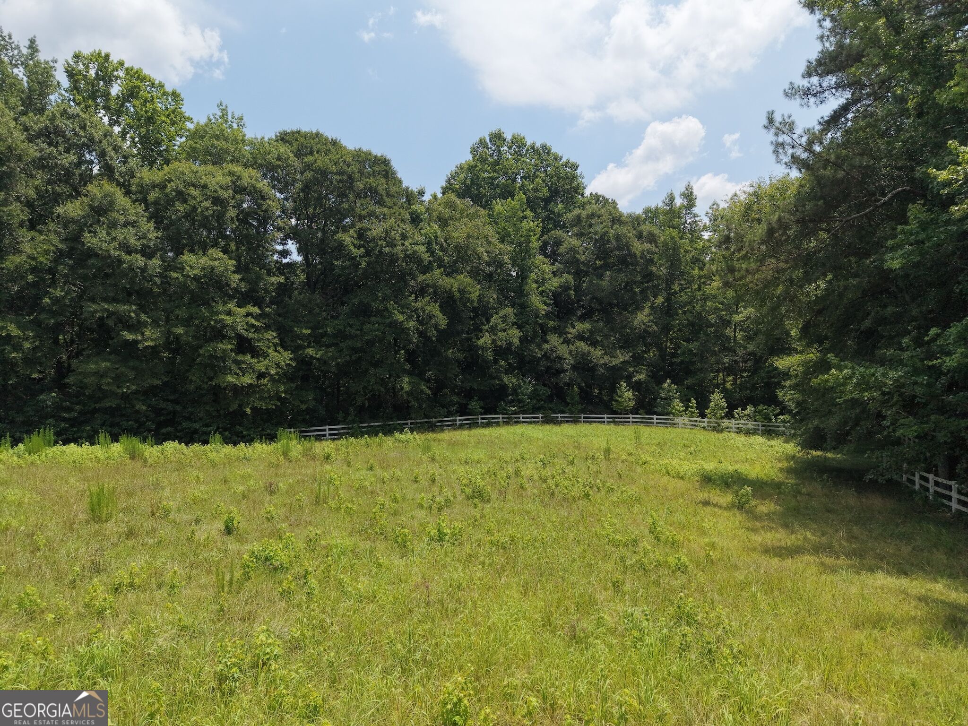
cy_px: 363
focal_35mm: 24
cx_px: 484
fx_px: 671
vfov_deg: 56.8
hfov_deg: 71.6
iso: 310
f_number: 1.8
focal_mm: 8.67
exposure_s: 1/5000
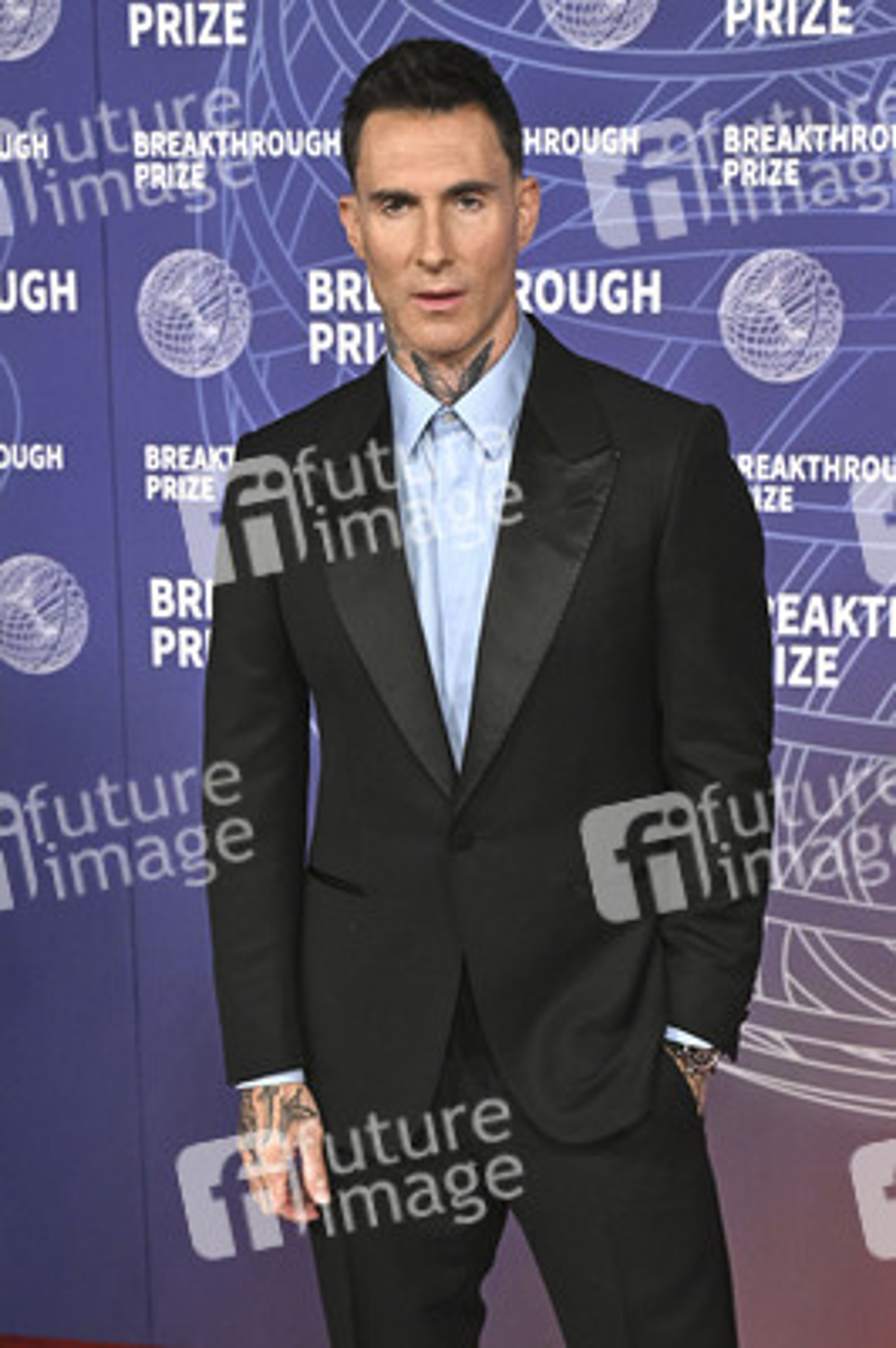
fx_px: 1645
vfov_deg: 44.5
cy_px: 674
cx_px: 448
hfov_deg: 30.5
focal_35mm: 44
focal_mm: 44
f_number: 4
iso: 2000
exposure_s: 1/320
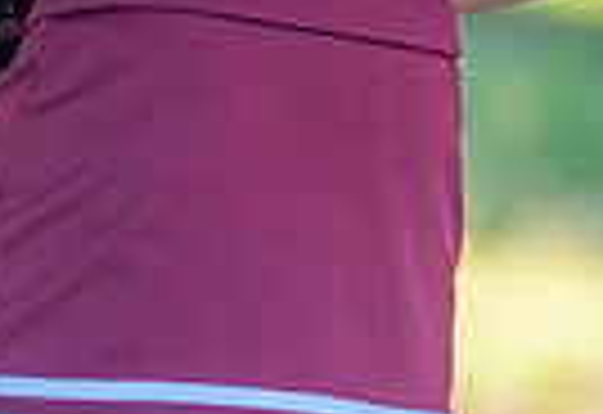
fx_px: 10481
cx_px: 274
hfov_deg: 3.3
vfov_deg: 2.3
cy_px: -448
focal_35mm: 620
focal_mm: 137
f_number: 2.8
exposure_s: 1/320
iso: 200
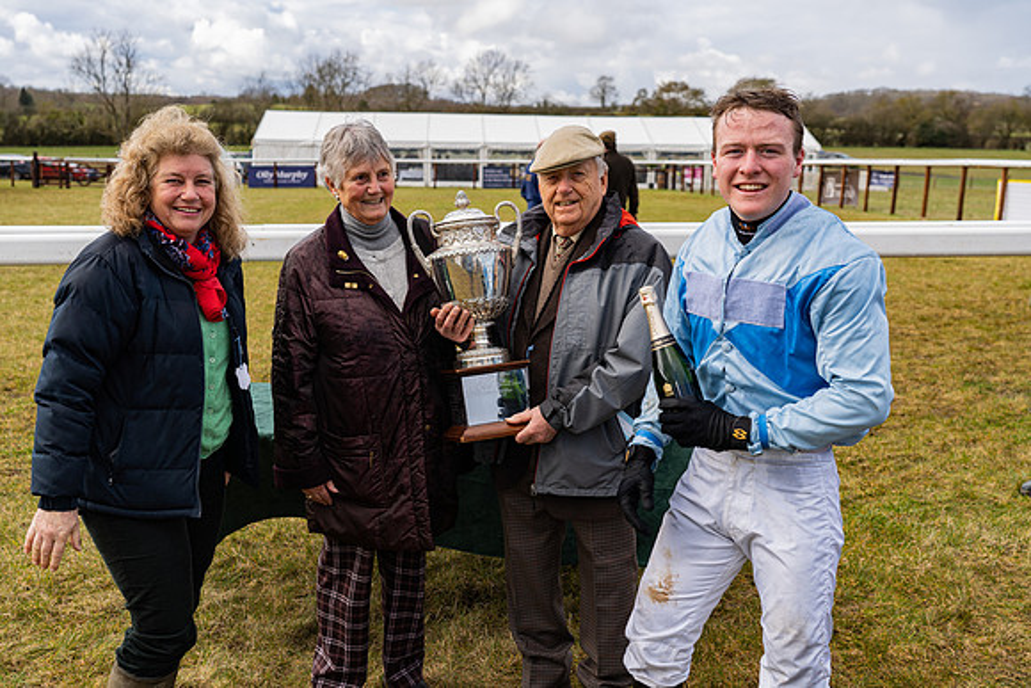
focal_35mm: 40
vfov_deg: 33.4
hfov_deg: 48.4
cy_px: 344
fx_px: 1146
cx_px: 516
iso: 50
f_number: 5
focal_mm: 40
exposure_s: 1/250
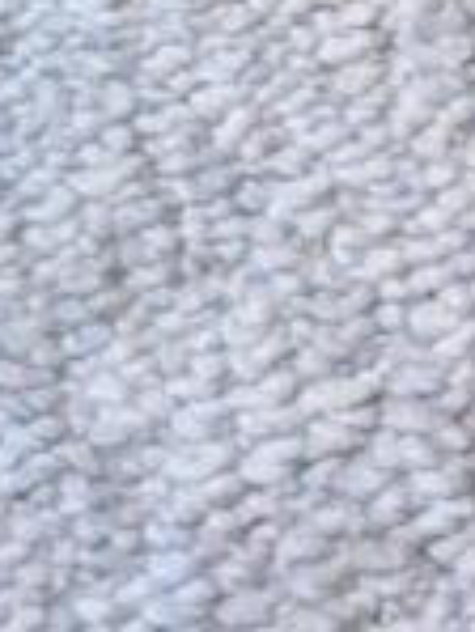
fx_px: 3380
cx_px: -721
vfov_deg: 8.6
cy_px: -1336
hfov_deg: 7.4
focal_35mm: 185
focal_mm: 4.38
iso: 4731
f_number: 1.73
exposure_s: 1/60
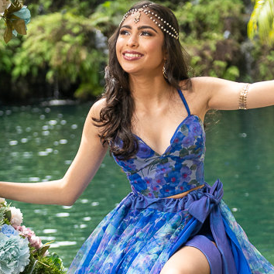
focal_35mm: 125
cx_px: 142
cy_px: 160
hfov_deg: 14.0
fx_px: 1119
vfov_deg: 13.9
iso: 640
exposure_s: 1/400
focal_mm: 52
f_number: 2.8
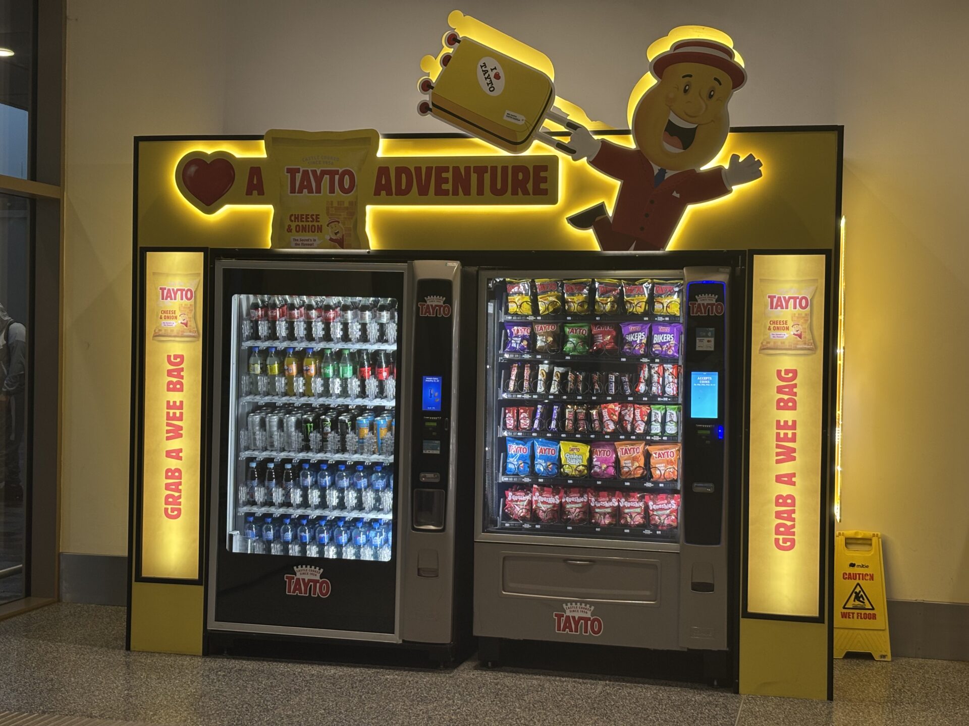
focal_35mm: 52
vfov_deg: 28.0
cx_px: 484
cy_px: 363
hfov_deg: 36.8
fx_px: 1456
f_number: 1.6
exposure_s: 1/50
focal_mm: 5.96
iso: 50
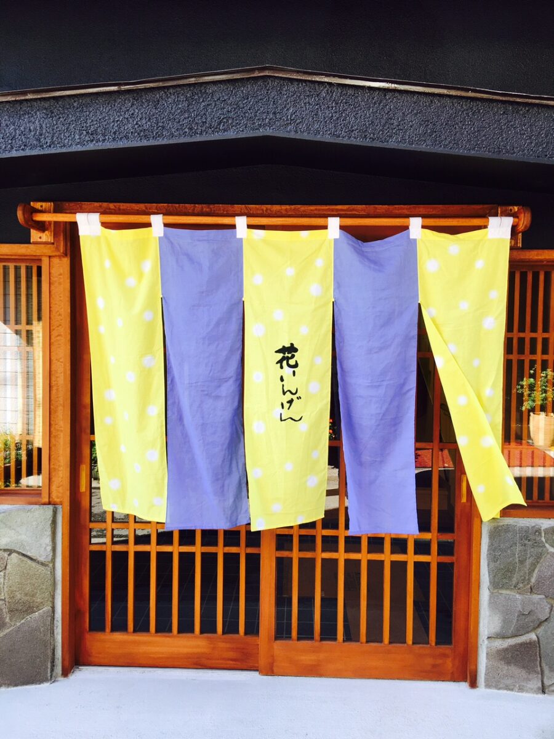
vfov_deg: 61.7
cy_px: 370
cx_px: 277
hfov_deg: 48.2
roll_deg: -1.6
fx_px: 619
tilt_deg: -2.8
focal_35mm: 29
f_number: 2.2
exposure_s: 1/120
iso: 25
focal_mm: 4.15
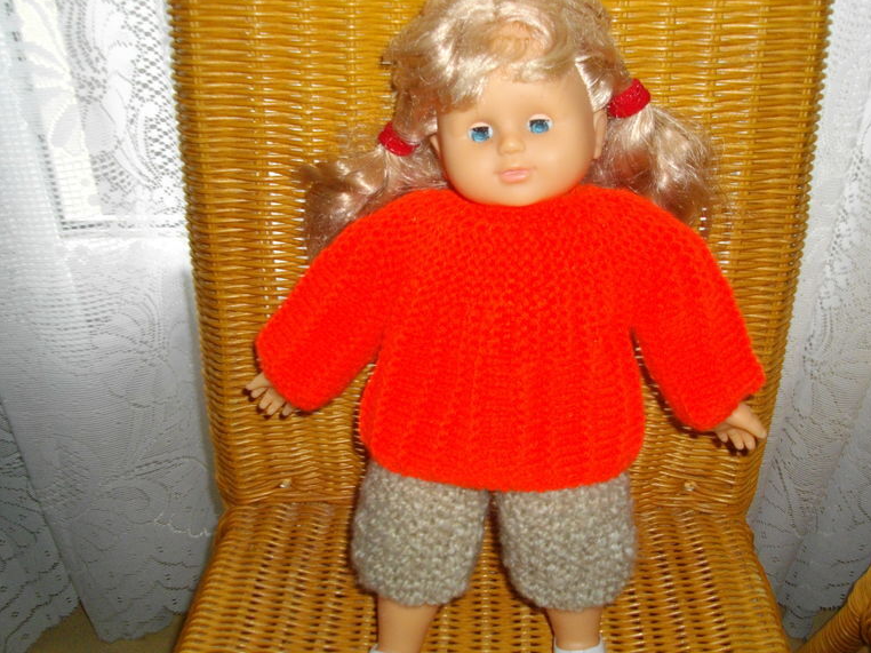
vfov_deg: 34.3
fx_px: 1056
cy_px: 359
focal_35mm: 42
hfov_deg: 44.8
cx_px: 442
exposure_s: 1/50
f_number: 2.9
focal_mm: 5.7
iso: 200
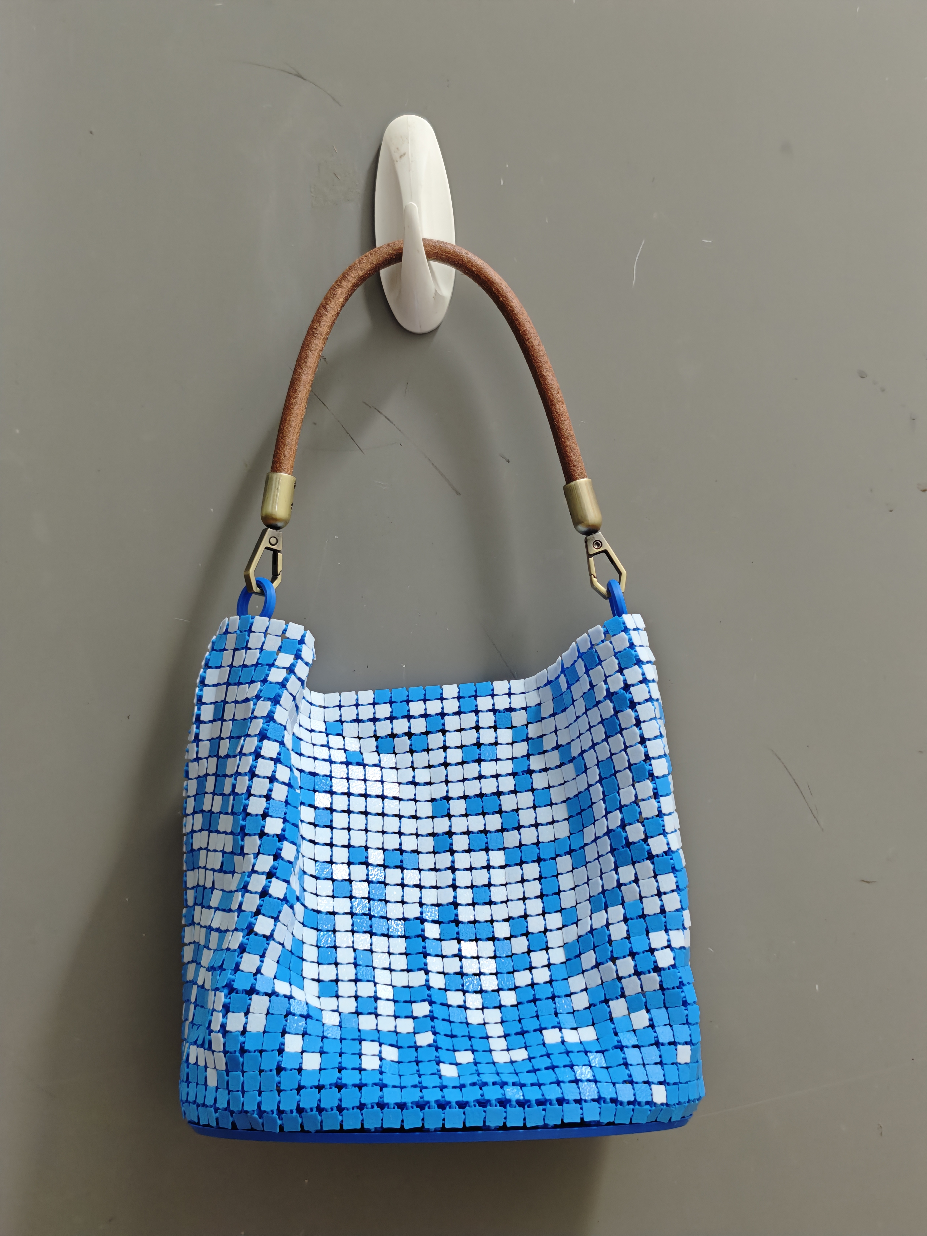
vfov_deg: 41.2
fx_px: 1642
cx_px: 464
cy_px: 618
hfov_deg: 31.5
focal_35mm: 46
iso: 400
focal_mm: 6.55
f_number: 1.62
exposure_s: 1/50
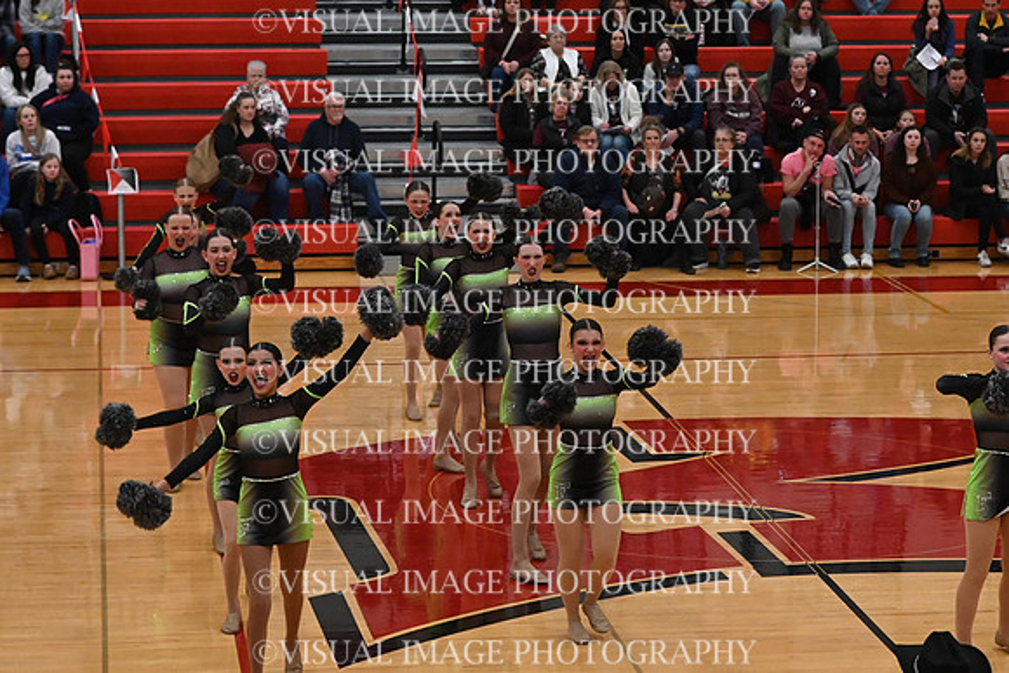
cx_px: 504
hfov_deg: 19.5
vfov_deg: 13.0
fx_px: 2943
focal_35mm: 105
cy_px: 336
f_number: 4
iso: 5000
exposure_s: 1/400
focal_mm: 70
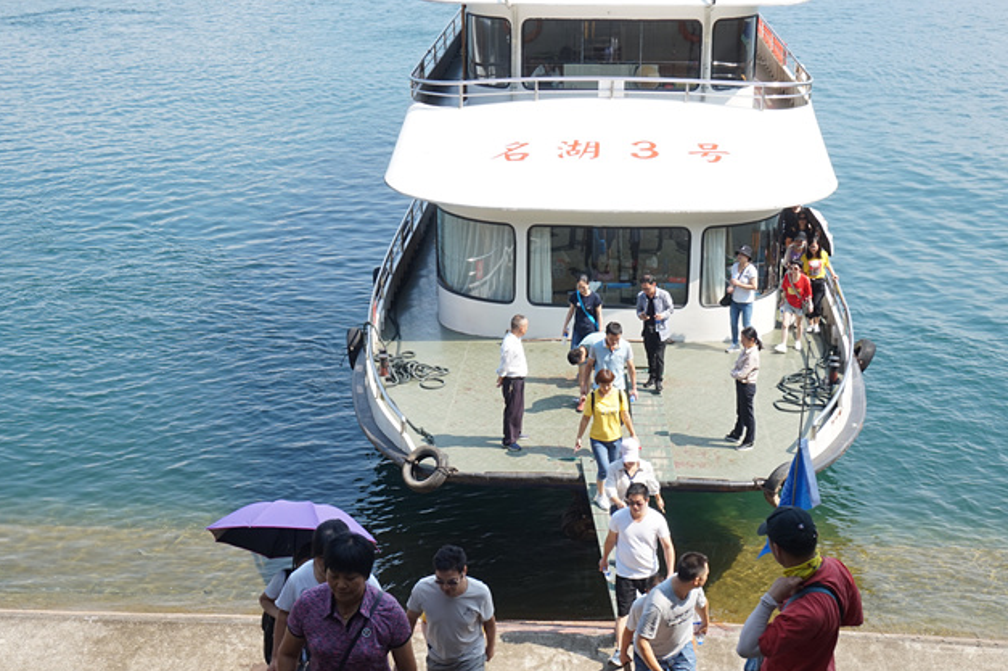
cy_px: 423
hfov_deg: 38.5
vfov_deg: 26.0
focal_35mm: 52
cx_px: 519
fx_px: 1445
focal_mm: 27
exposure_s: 1/100
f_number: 10
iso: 125
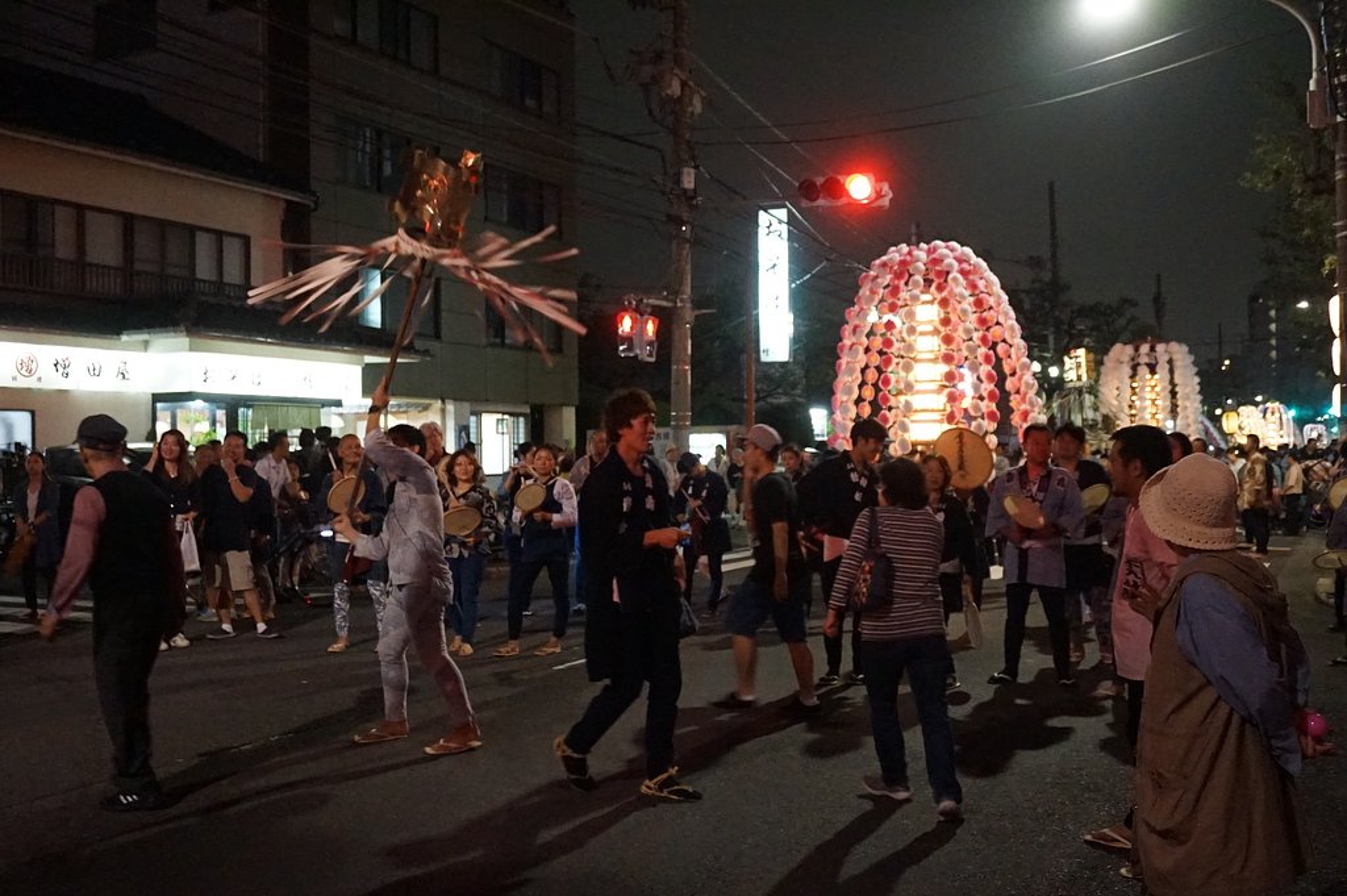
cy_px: 448
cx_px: 674
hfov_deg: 51.9
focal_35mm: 37
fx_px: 1383
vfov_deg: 35.9
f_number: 4.5
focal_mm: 25
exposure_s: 1/60
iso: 6400
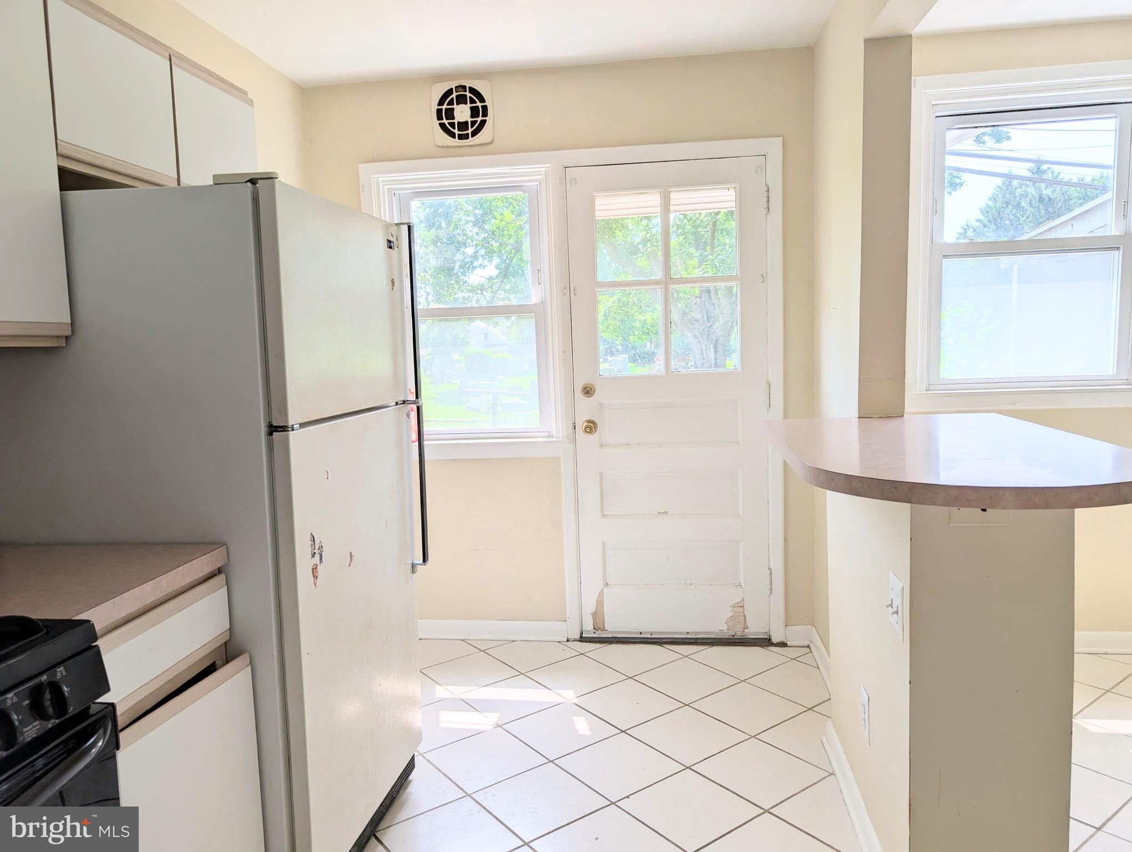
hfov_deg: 71.5
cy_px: 426
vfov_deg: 56.9
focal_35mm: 24
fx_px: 786
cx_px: 566
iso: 20
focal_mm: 6.9
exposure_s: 1/379
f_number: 1.68
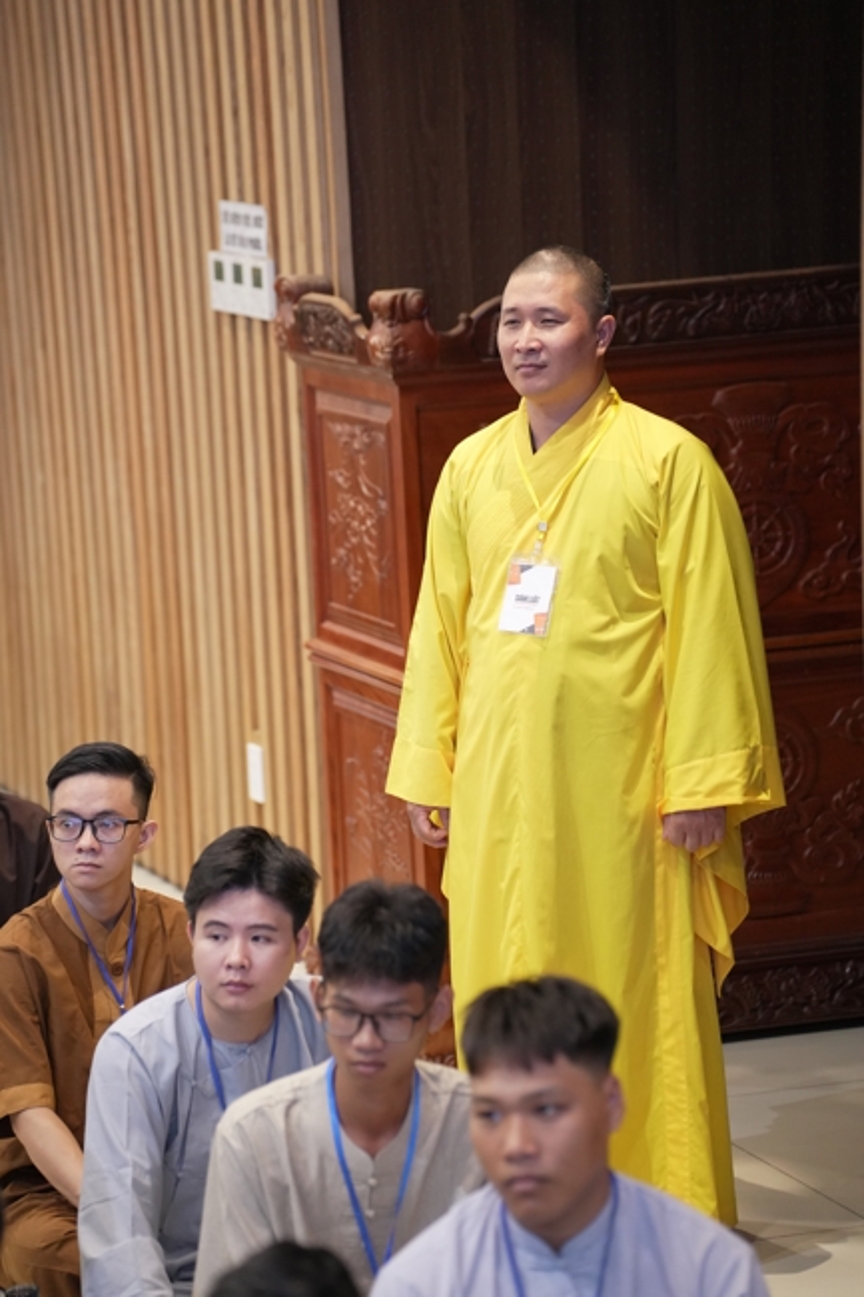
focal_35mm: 116
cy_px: 648
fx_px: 4178
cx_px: 432
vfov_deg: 17.6
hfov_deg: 11.8
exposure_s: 1/125
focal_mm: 116
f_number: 2.8
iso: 4000
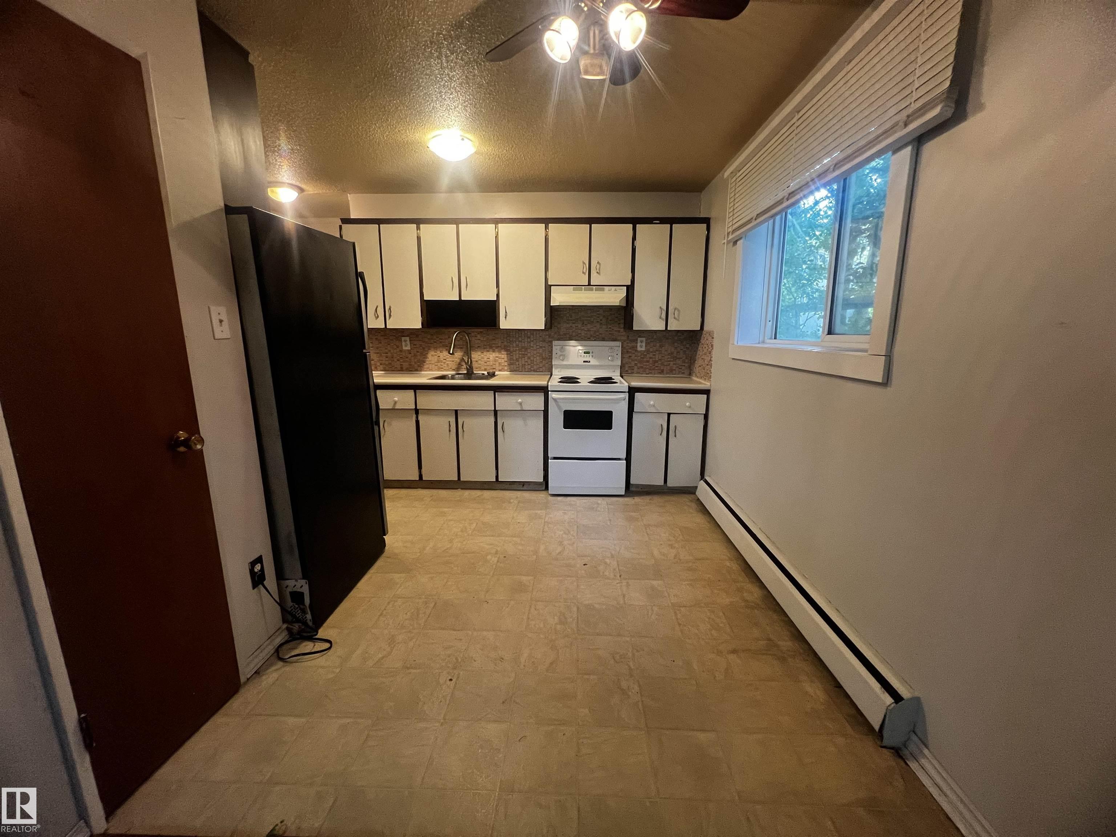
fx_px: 419
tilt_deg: -11.5
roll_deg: +0.5
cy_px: 418
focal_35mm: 13
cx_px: 558
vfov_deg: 89.9
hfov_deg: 106.2
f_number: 1.8
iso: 320
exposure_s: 1/60
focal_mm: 1.57
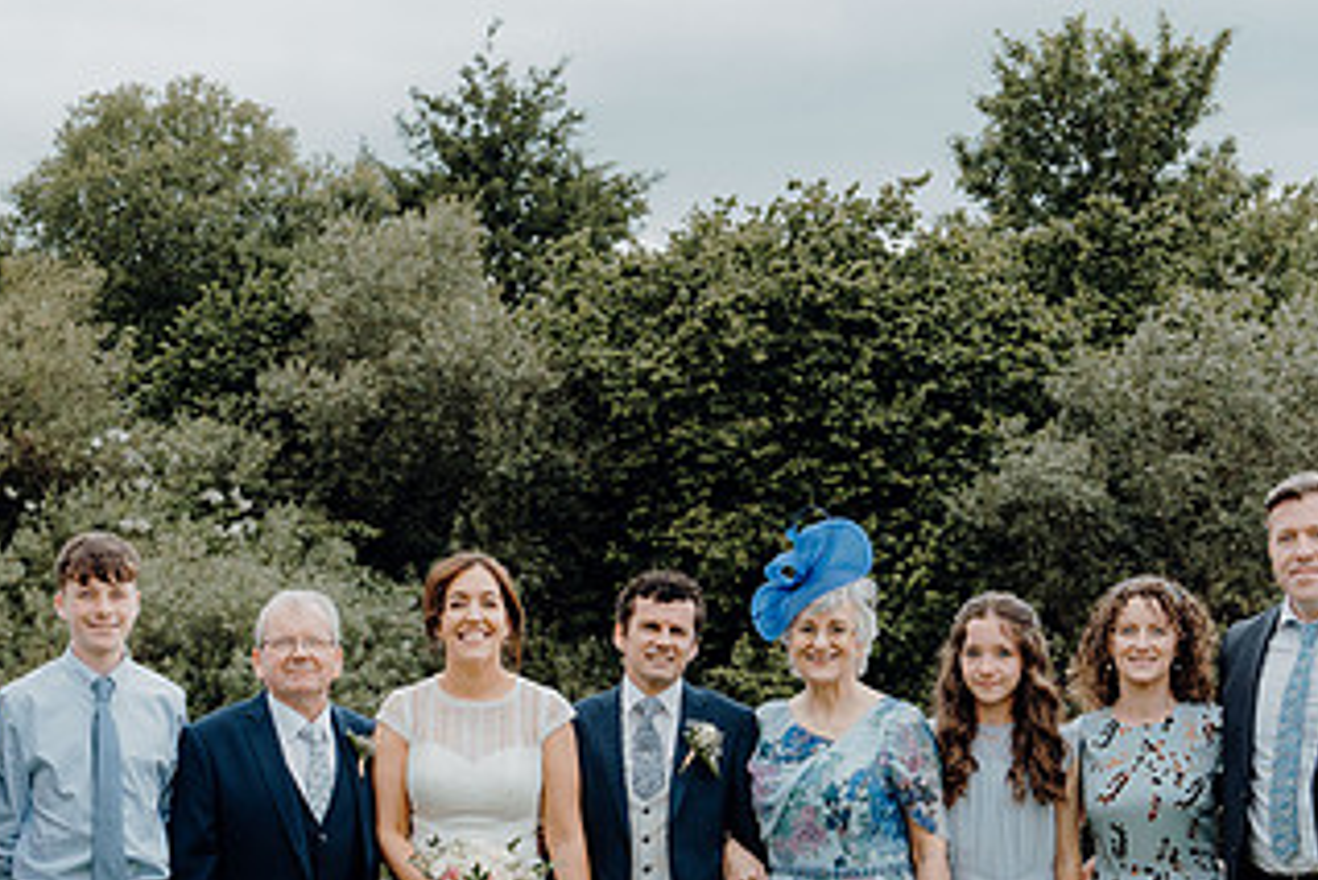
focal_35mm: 80
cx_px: 545
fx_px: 2930
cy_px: 795
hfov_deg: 25.3
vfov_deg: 16.8
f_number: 5.6
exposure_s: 1/250
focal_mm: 44
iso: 250
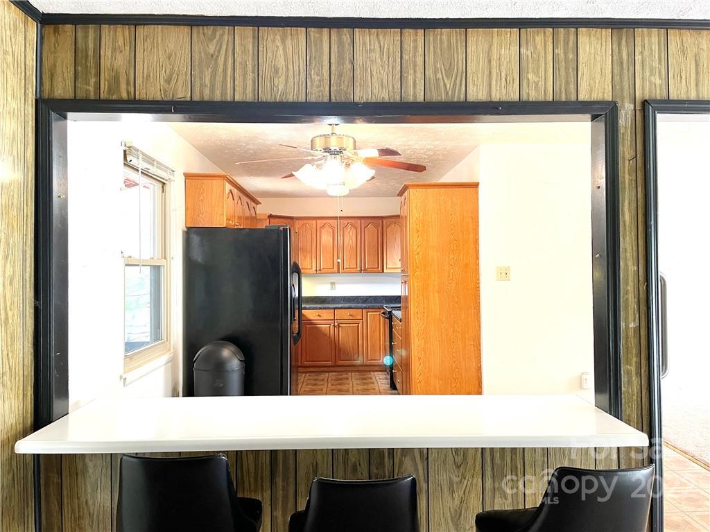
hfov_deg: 67.3
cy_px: 266
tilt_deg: +0.1
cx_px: 355
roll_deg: +1.1
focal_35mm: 26
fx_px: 533
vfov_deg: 53.0
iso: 125
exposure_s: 1/60
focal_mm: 4.2
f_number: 1.6
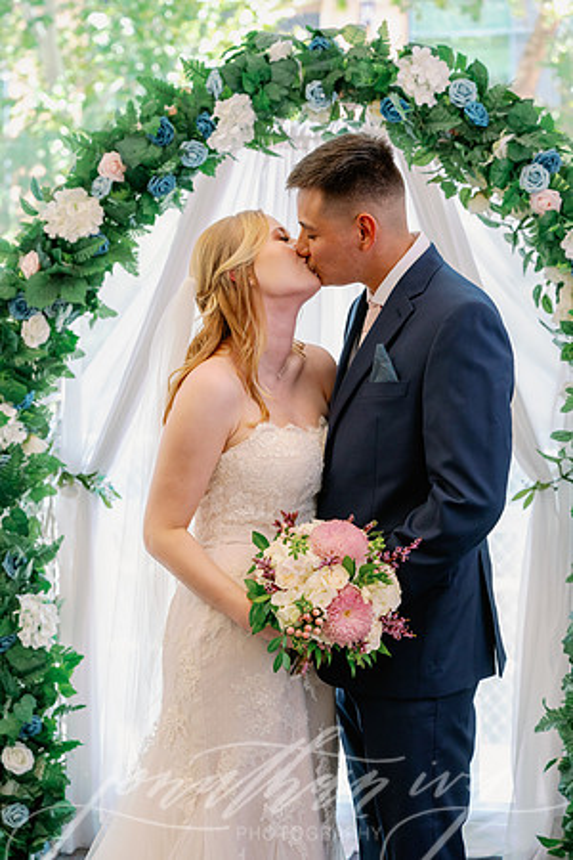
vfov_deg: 28.8
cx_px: 286
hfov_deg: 19.5
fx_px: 1671
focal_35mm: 70
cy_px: 430
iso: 1000
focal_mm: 70
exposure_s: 1/200
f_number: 4.5
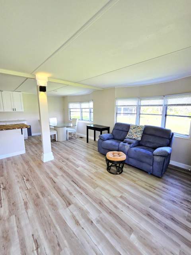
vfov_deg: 106.2
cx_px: 96
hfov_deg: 89.9
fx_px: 96
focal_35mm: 13
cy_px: 128
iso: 80
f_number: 2.2
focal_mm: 2.2
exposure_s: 1/120
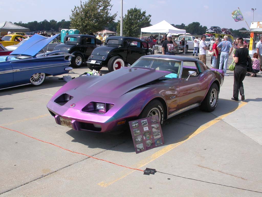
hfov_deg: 49.0
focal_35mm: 38
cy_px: 98
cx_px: 131
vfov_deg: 37.7
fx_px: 288
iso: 100
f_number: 7.5
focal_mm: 7.85
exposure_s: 1/289
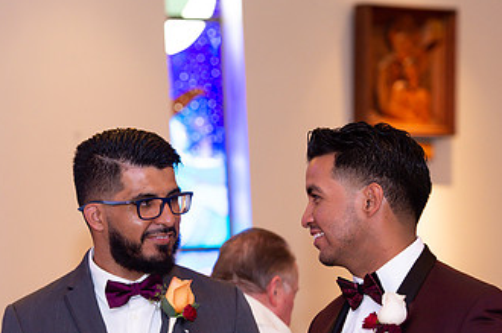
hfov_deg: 10.1
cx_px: 178
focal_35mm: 204
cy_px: 236
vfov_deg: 6.7
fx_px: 2840
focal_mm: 116
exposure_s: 1/60
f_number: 4.5
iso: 1250
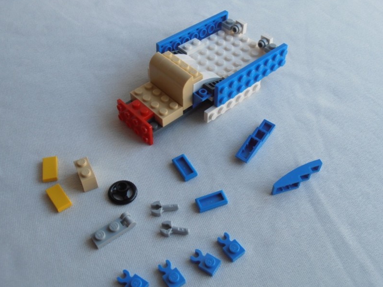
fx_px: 465
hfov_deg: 44.8
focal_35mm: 42
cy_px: 145
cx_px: 199
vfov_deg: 34.4
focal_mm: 6.61
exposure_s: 1/60
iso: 80
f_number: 3.9
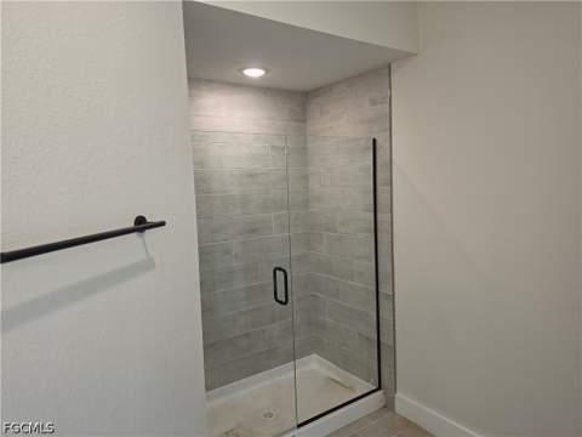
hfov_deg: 73.9
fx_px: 387
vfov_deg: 58.9
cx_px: 291
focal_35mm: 23
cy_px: 218
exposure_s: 1/120
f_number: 1.4
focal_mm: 6.5
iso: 64
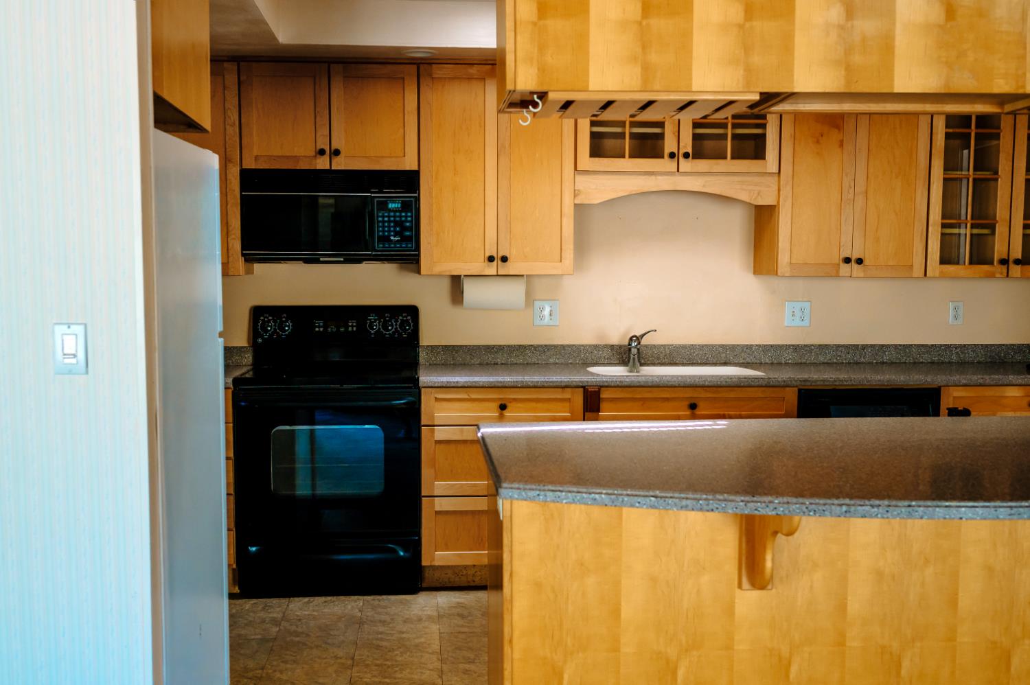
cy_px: 342
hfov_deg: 54.5
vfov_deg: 37.8
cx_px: 515
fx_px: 1001
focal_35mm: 35
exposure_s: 1/50
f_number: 4.5
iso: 640
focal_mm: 35
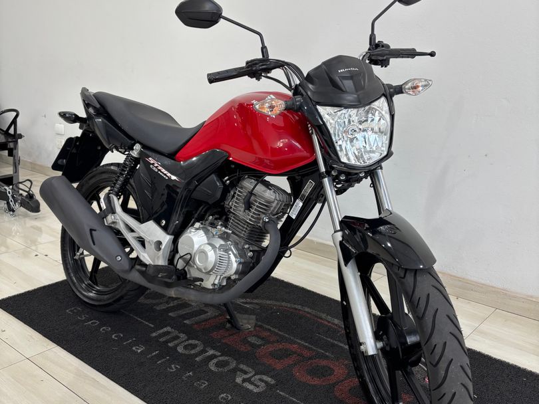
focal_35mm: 26
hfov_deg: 67.3
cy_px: 202
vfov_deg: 53.1
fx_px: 405
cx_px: 270
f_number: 1.6
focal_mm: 5.96
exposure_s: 1/60
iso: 100
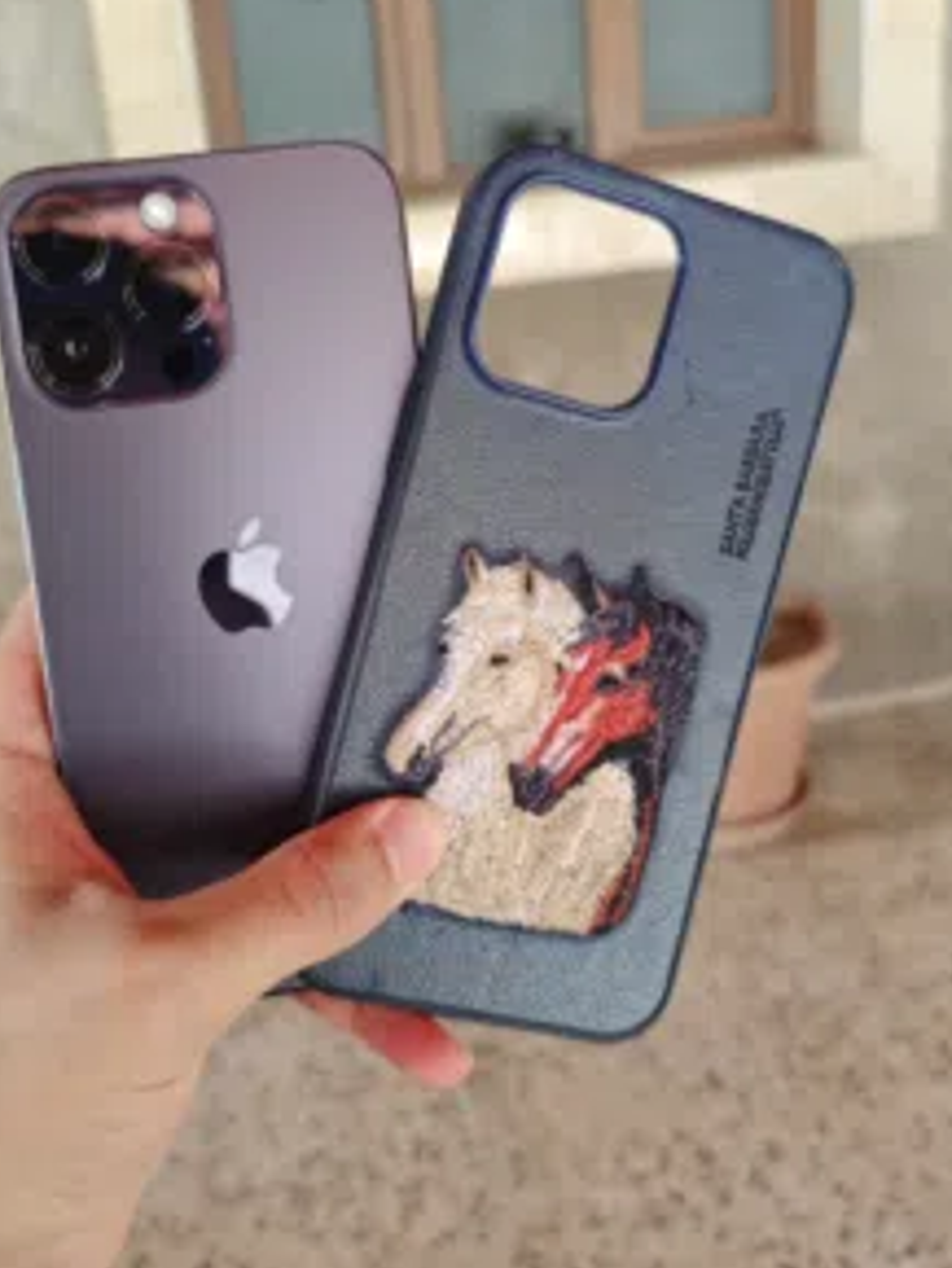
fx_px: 1319
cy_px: 584
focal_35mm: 36
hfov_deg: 39.5
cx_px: 377
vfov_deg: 51.3
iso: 80
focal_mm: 4.94
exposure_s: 1/100
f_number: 1.59
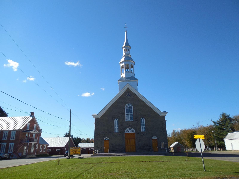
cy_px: 90
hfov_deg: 69.4
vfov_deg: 54.9
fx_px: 173
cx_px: 120
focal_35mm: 25
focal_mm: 4.5
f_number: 6.6
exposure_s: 1/400
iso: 125
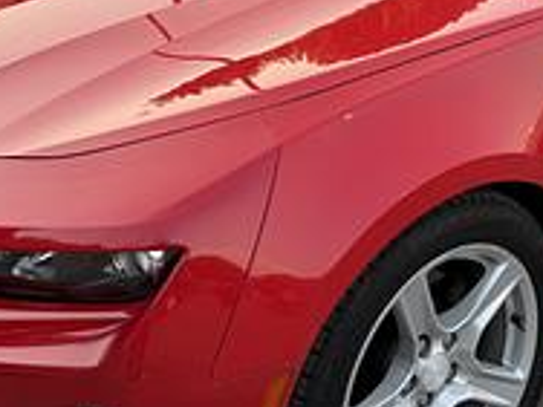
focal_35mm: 64
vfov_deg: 22.4
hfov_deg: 29.9
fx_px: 1004
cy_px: 42
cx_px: 381
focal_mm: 6.76
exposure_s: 1/323
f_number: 1.78
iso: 80
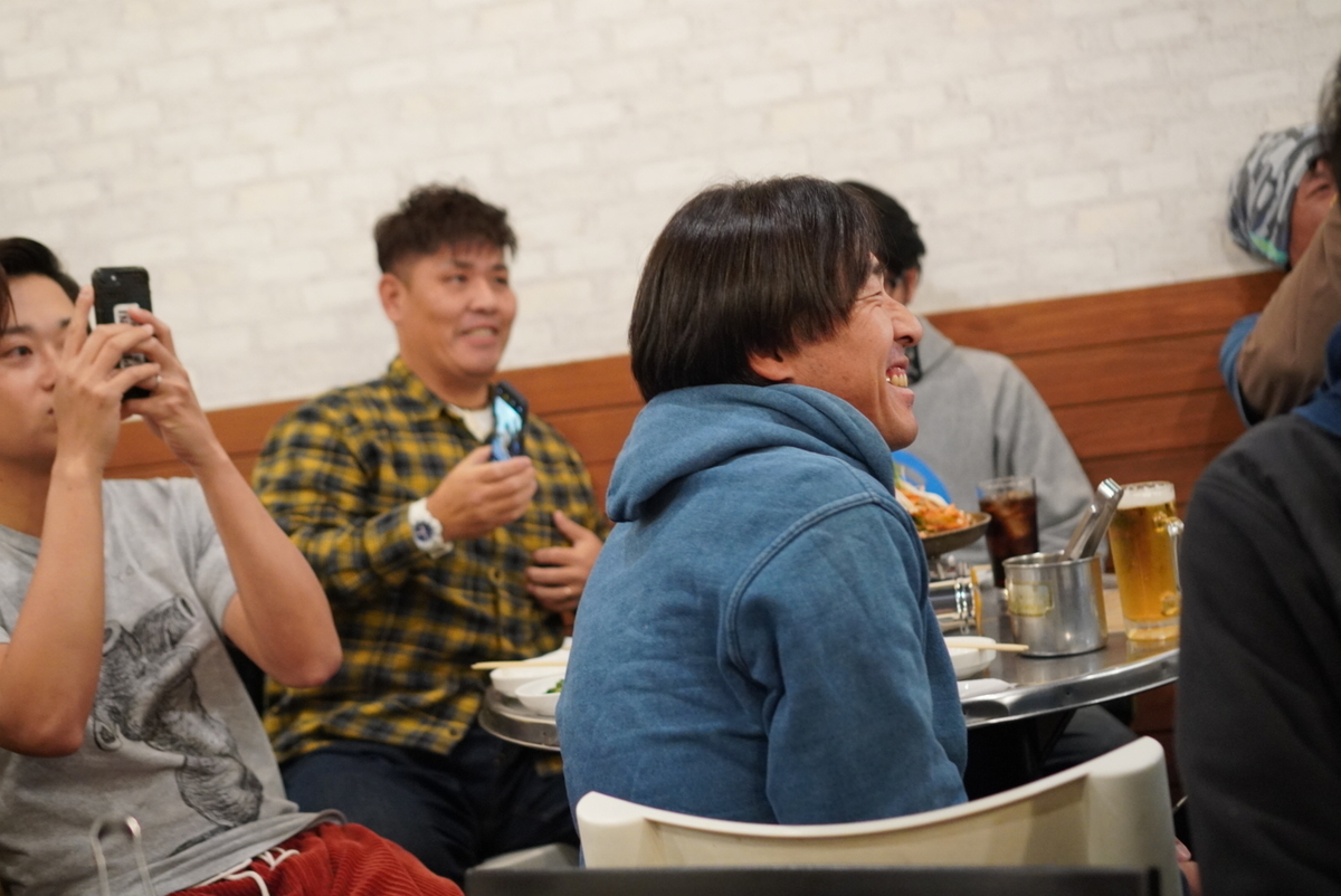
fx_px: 1957
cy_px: 448
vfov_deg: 25.8
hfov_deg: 37.8
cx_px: 670
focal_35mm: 52
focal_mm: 35
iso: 2000
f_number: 2.2
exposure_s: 1/100
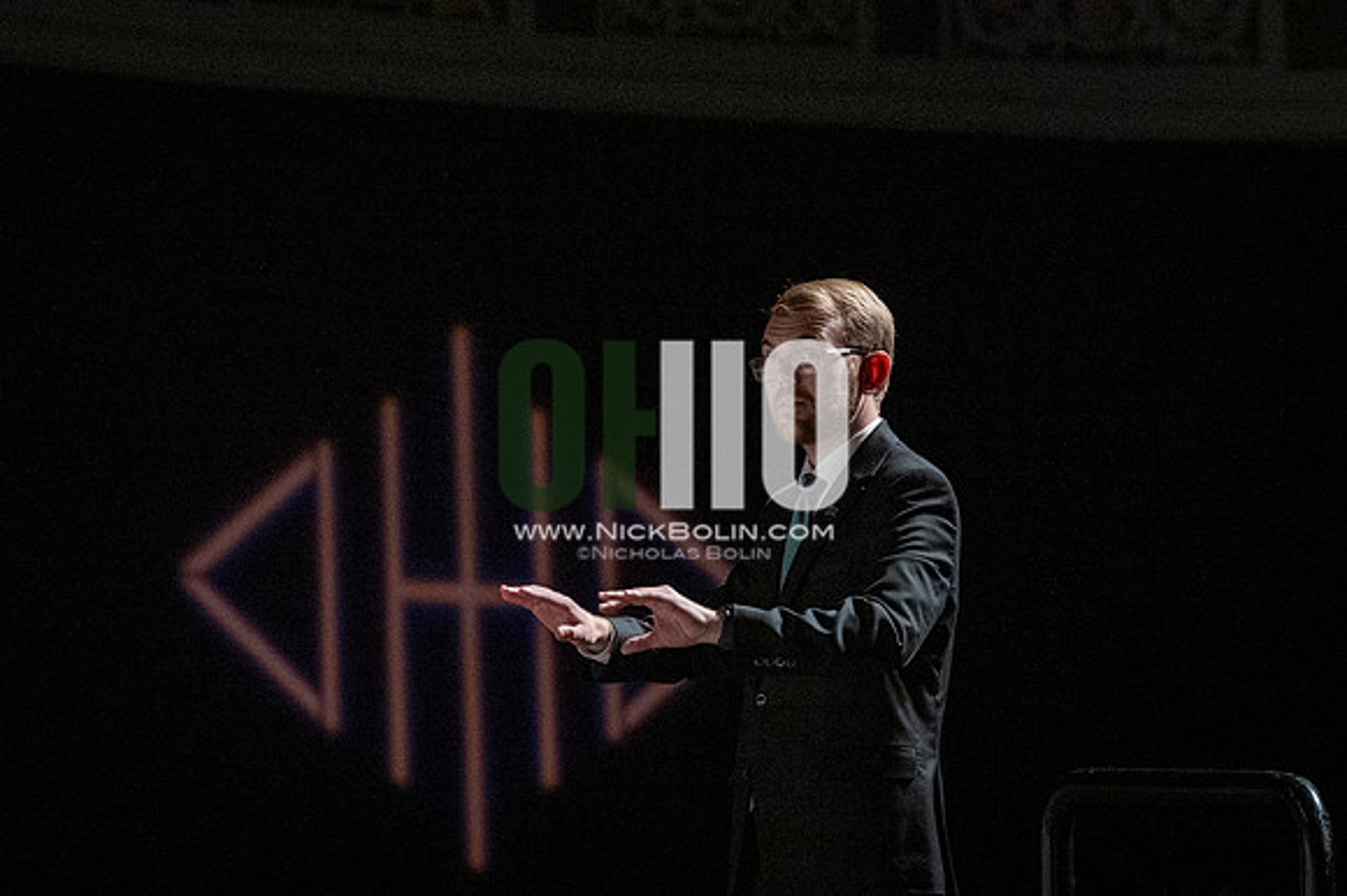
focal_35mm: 172
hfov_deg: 12.0
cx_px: 674
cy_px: 448
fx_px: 6432
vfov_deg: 8.0
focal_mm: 115
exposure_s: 1/500
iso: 6400
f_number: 4
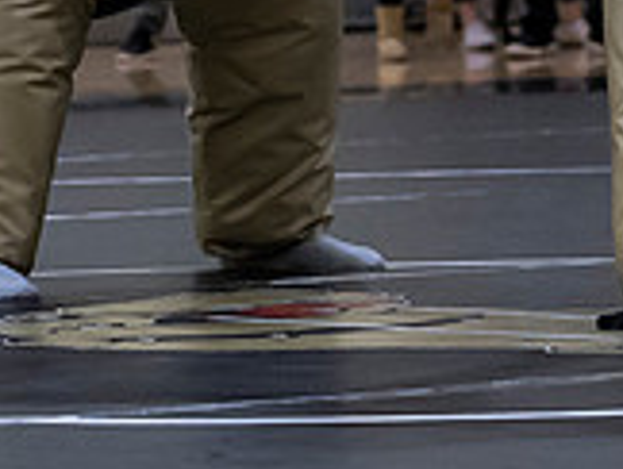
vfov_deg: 3.3
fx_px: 8219
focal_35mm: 456
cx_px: 334
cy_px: -401
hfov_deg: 4.3
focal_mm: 45
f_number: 2
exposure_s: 1/1000
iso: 1600
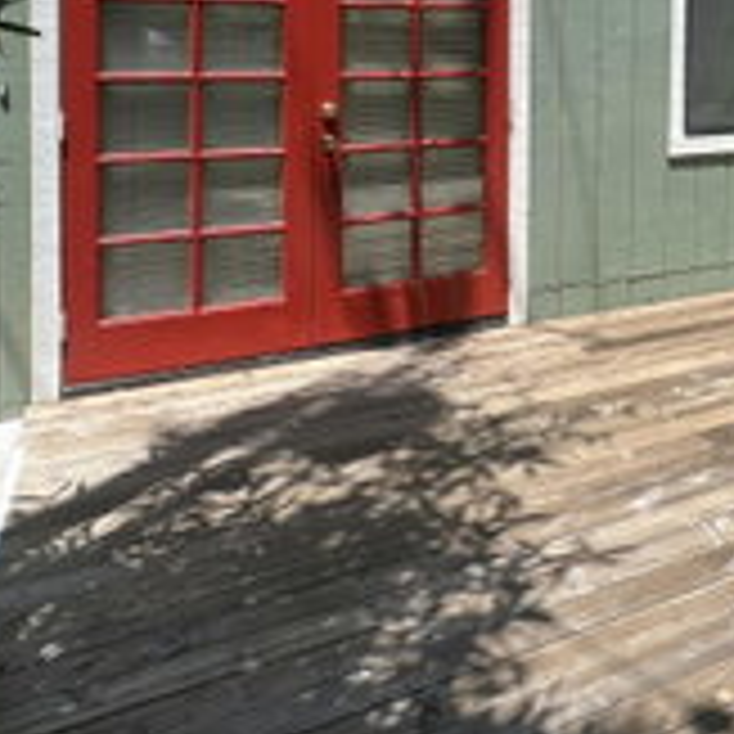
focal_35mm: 36
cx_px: 797
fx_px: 864
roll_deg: -0.9
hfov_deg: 38.5
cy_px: 63
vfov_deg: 42.0
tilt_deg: -2.0
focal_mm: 1.57
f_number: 1.8
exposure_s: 1/1155
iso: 32
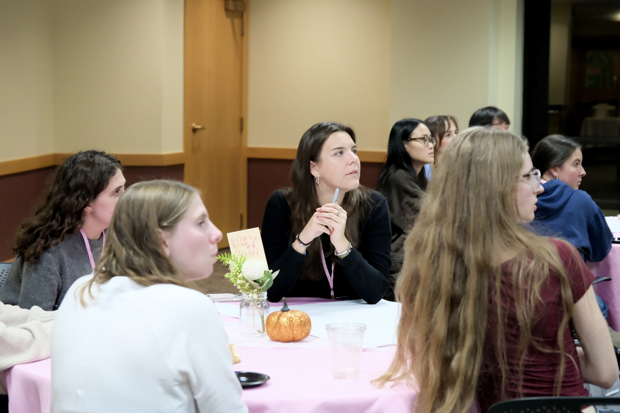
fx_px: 1429
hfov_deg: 24.5
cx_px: 310
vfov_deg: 16.5
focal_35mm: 83
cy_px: 206
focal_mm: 55
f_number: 3.2
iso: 6400
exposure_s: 1/240
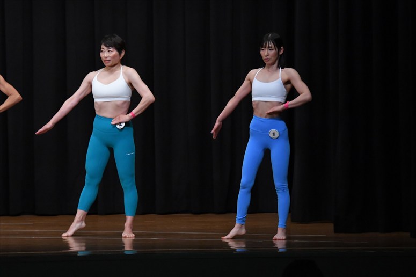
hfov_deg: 9.2
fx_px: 2599
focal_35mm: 225
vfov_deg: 6.1
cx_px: 208
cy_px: 138
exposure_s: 1/400
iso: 5000
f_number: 5.6
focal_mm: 150
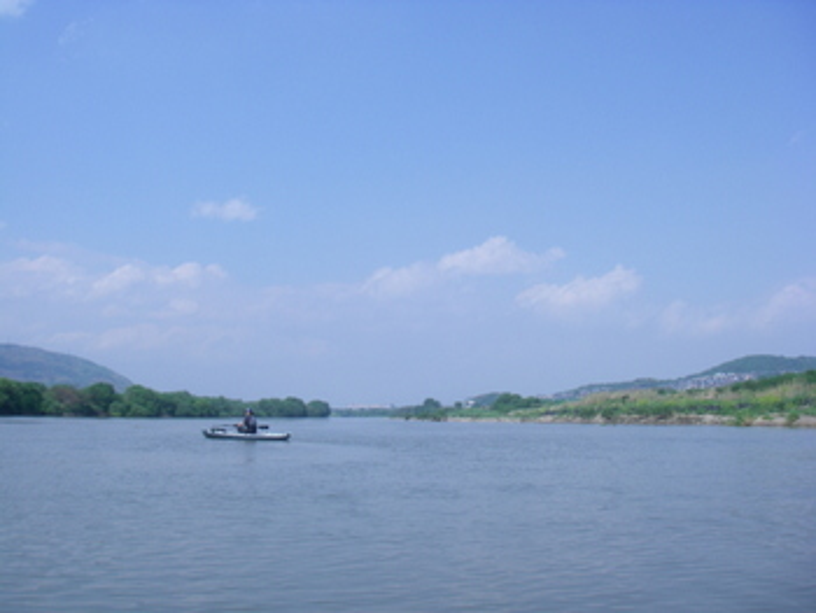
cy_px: 306
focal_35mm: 38
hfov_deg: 48.9
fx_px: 896
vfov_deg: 37.8
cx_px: 408
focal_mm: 6.3
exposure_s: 1/250
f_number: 6.6
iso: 64
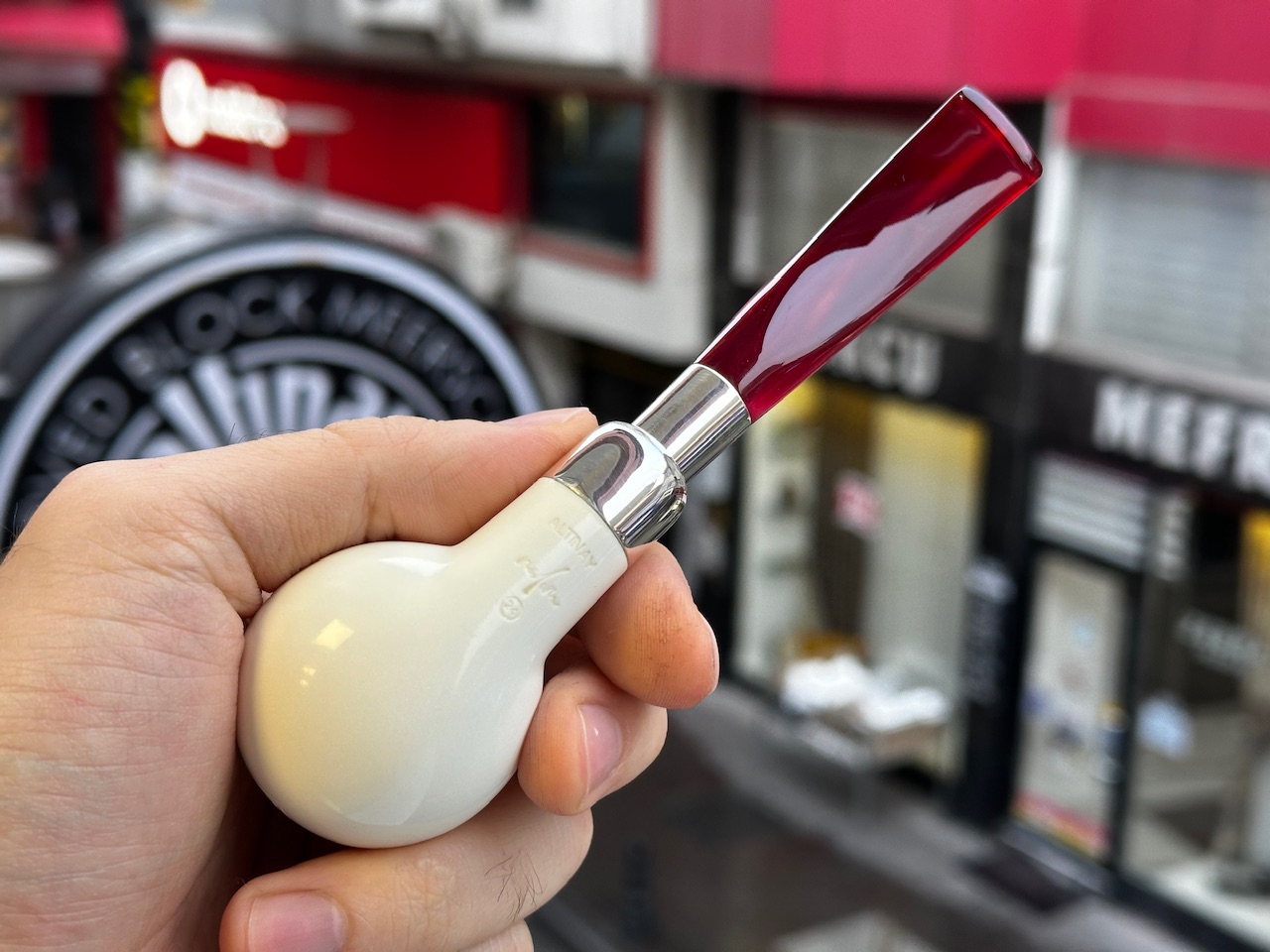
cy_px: 476
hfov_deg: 39.7
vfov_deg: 30.3
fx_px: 1761
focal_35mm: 48
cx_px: 635
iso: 80
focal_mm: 6.86
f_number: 1.78
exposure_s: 1/100
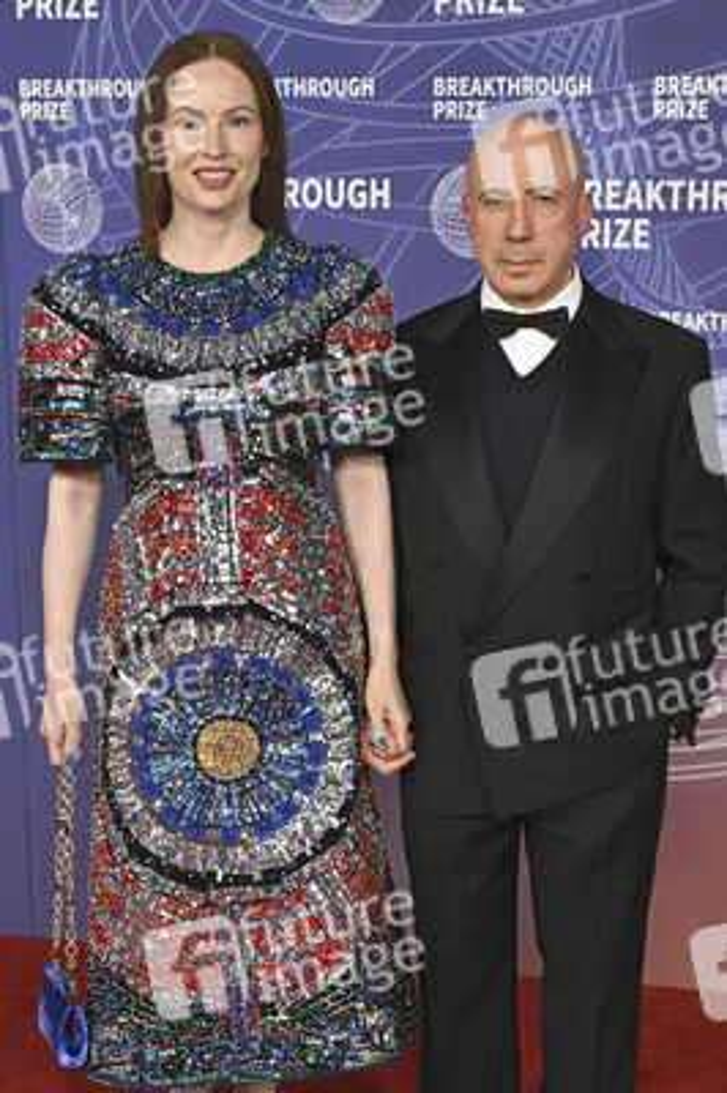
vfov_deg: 41.9
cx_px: 364
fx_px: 1426
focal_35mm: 47
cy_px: 546
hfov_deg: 28.6
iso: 2000
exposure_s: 1/320
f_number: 4
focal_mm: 47
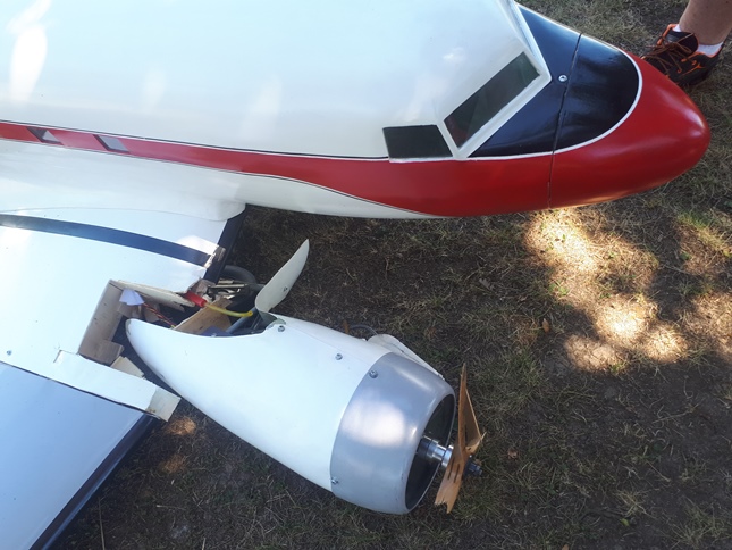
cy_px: 275
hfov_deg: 65.3
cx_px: 366
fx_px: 571
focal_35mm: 27
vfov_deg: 51.4
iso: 40
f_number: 1.9
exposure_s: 1/123
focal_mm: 3.6
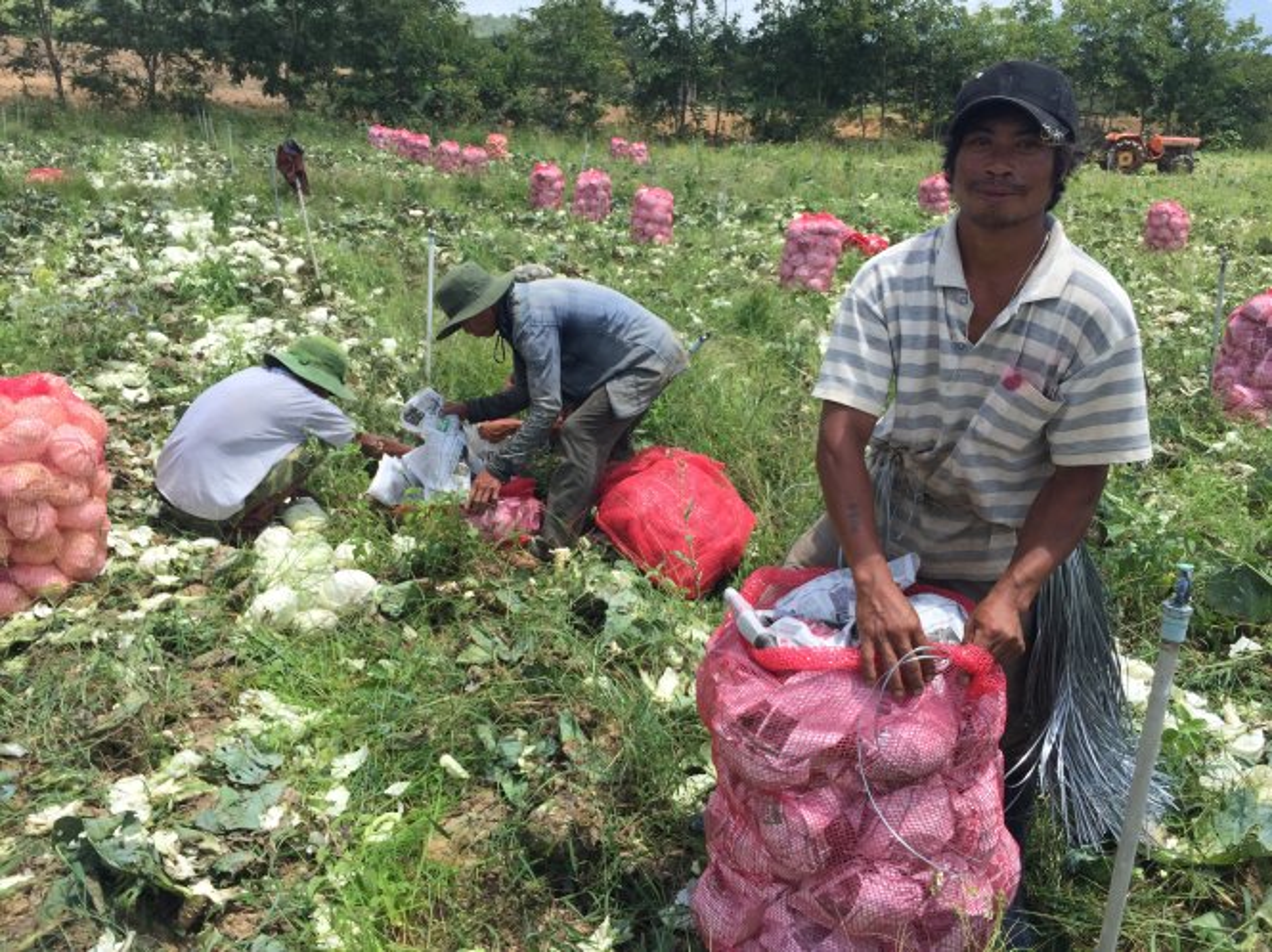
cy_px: 476
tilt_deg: -18.9
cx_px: 636
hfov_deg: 61.7
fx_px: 1065
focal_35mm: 29
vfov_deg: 48.2
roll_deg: -1.5
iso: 32
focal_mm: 4.15
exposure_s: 1/1236
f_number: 2.2
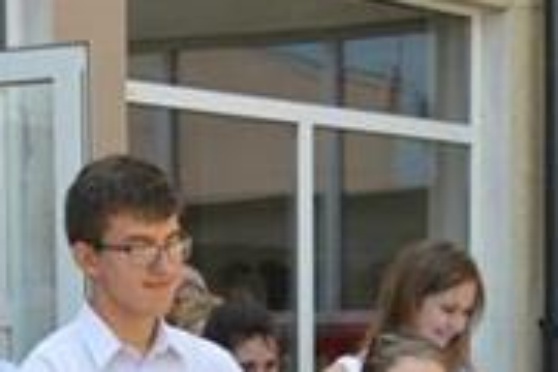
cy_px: 660
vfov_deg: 7.9
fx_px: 2601
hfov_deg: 12.2
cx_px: 332
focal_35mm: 168
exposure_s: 1/125
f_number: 5.6
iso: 160
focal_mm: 31
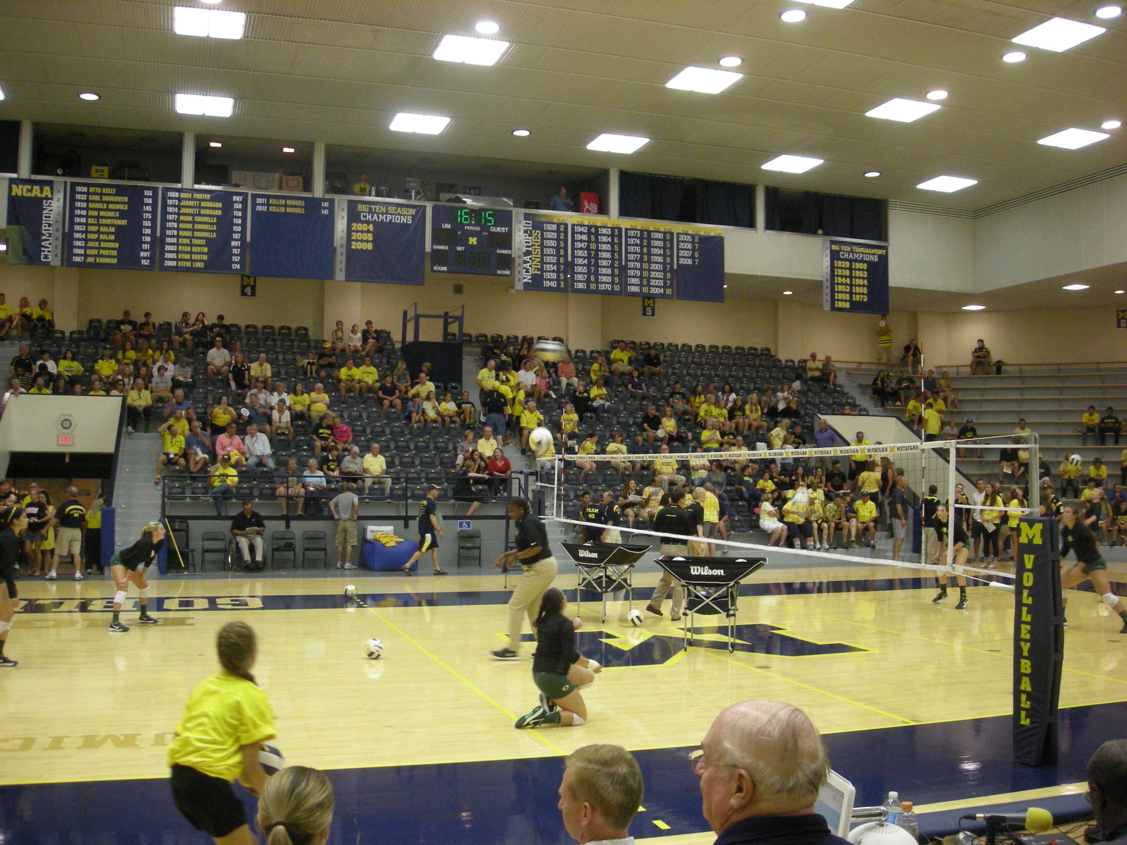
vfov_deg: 40.7
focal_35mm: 35
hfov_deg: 52.6
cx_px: 564
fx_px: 1140
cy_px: 422
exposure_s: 1/60
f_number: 2.8
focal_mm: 5.7
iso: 246
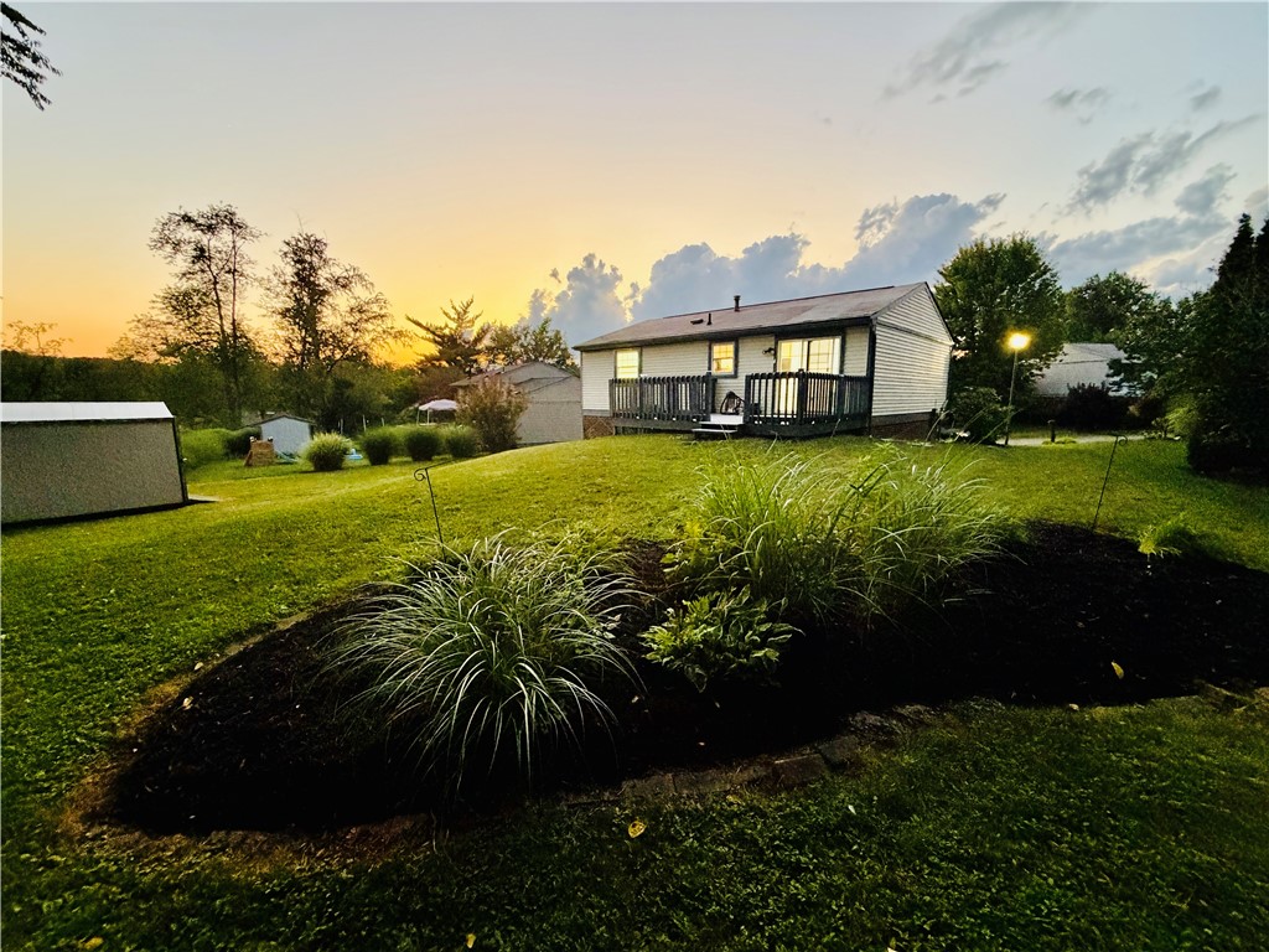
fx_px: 513
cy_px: 476
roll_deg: +0.8
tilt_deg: -9.7
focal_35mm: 14
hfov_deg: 102.1
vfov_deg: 85.7
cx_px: 634
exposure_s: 1/60
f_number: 2.2
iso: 500
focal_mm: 2.22
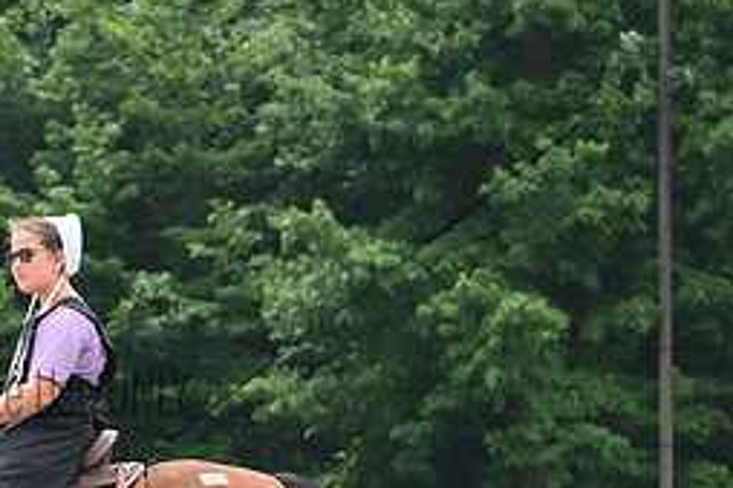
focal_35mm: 336
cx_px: 49
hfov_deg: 6.1
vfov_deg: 4.1
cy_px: 544
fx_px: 6837
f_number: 4.5
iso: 250
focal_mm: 98
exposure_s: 1/886
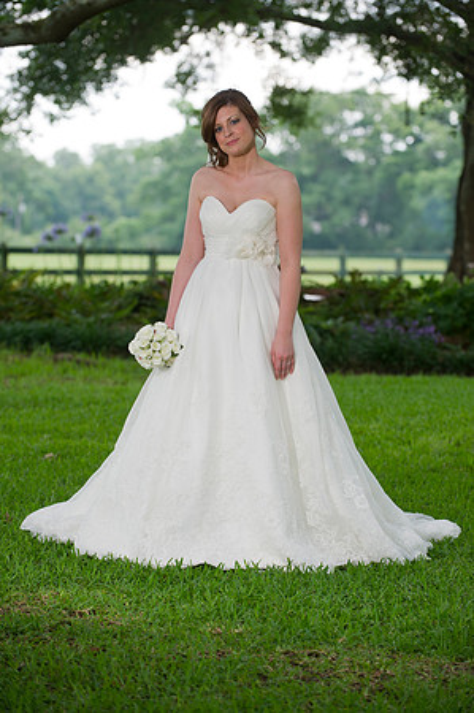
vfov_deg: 17.1
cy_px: 356
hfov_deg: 11.4
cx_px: 237
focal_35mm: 120
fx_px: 2375
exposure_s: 1/400
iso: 500
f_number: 3.5
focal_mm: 120
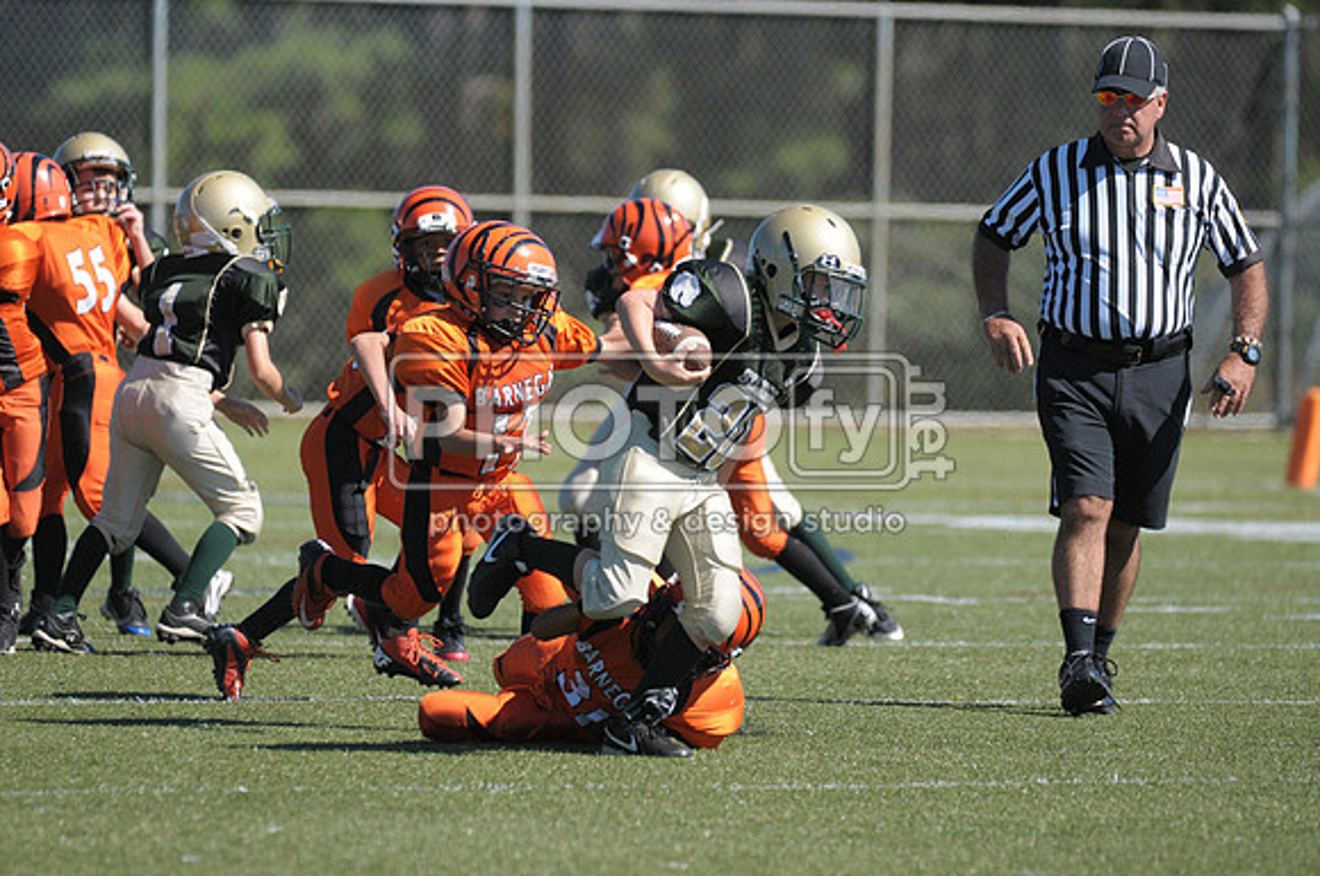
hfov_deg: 4.6
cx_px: 660
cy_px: 438
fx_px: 16477
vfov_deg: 3.0
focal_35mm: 450
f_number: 4
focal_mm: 300
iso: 640
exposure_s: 1/3200
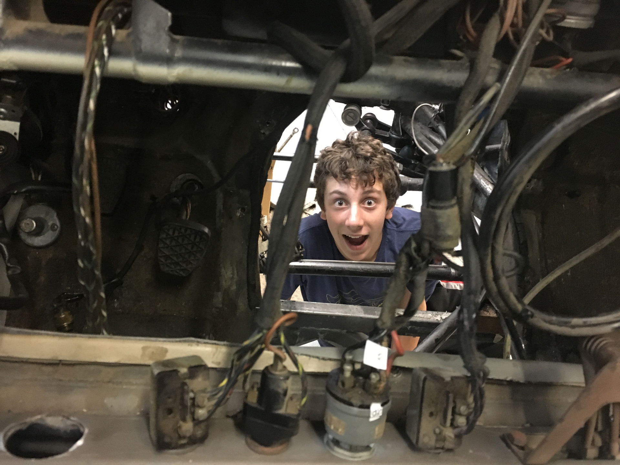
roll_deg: -7.2
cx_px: 310
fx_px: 519
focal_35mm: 29
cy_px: 232
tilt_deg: -26.2
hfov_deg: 61.7
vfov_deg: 48.2
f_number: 2.2
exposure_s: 1/15
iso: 250
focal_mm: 4.15
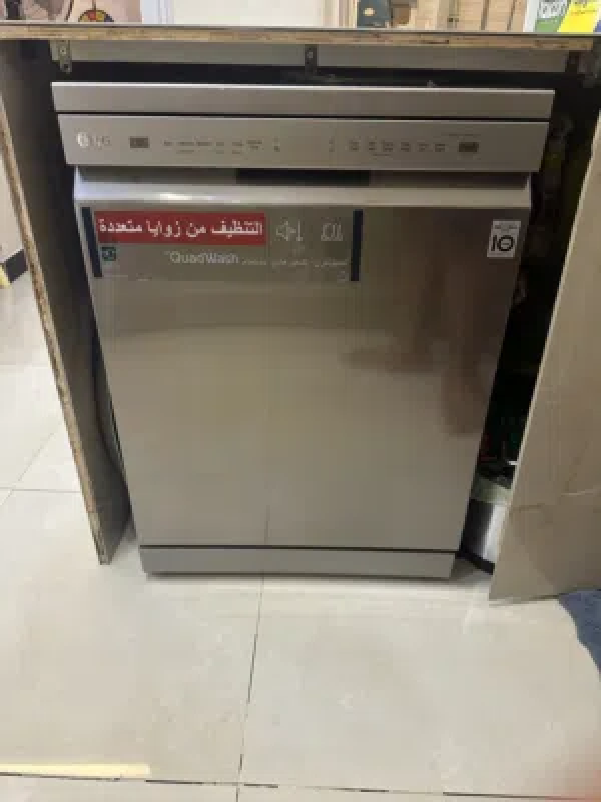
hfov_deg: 56.8
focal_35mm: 24
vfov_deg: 71.6
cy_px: 401
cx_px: 300
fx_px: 556
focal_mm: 6.86
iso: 400
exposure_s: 1/60
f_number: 1.78
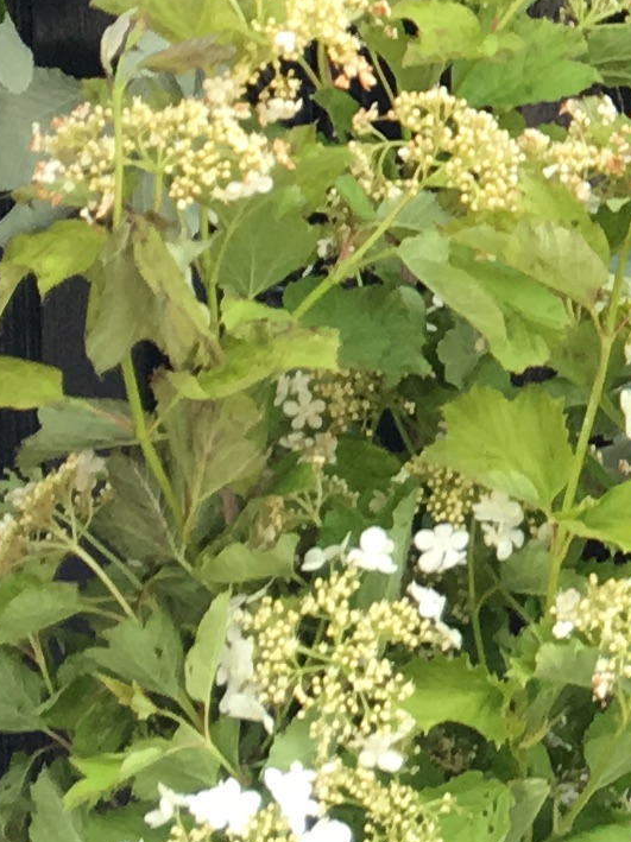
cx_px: 1570
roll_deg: +0.6
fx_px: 4014
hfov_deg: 8.2
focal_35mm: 165
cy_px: -224
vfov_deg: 11.7
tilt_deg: -4.1
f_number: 2.2
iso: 32
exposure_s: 1/100
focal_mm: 4.15
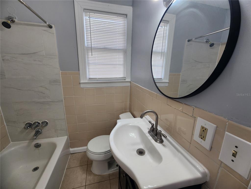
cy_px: 94
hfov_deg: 106.2
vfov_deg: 89.9
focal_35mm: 13
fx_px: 94
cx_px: 126
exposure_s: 1/60
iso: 64
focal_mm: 2.2
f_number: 2.2
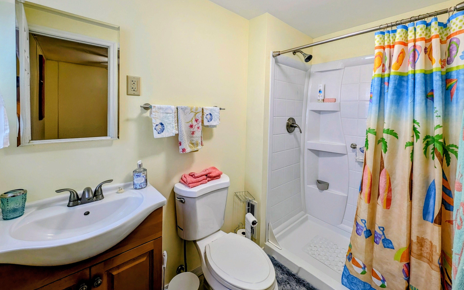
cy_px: 116
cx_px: 233
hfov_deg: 109.4
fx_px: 164
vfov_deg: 81.8
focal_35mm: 13
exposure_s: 1/60
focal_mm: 2.23
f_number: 1.95
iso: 41
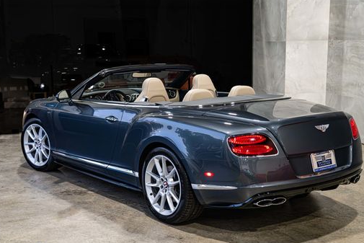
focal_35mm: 52
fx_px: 526
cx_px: 179
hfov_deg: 38.2
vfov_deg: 26.0
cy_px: 140
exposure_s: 1/80
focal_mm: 40
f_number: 4
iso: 1250
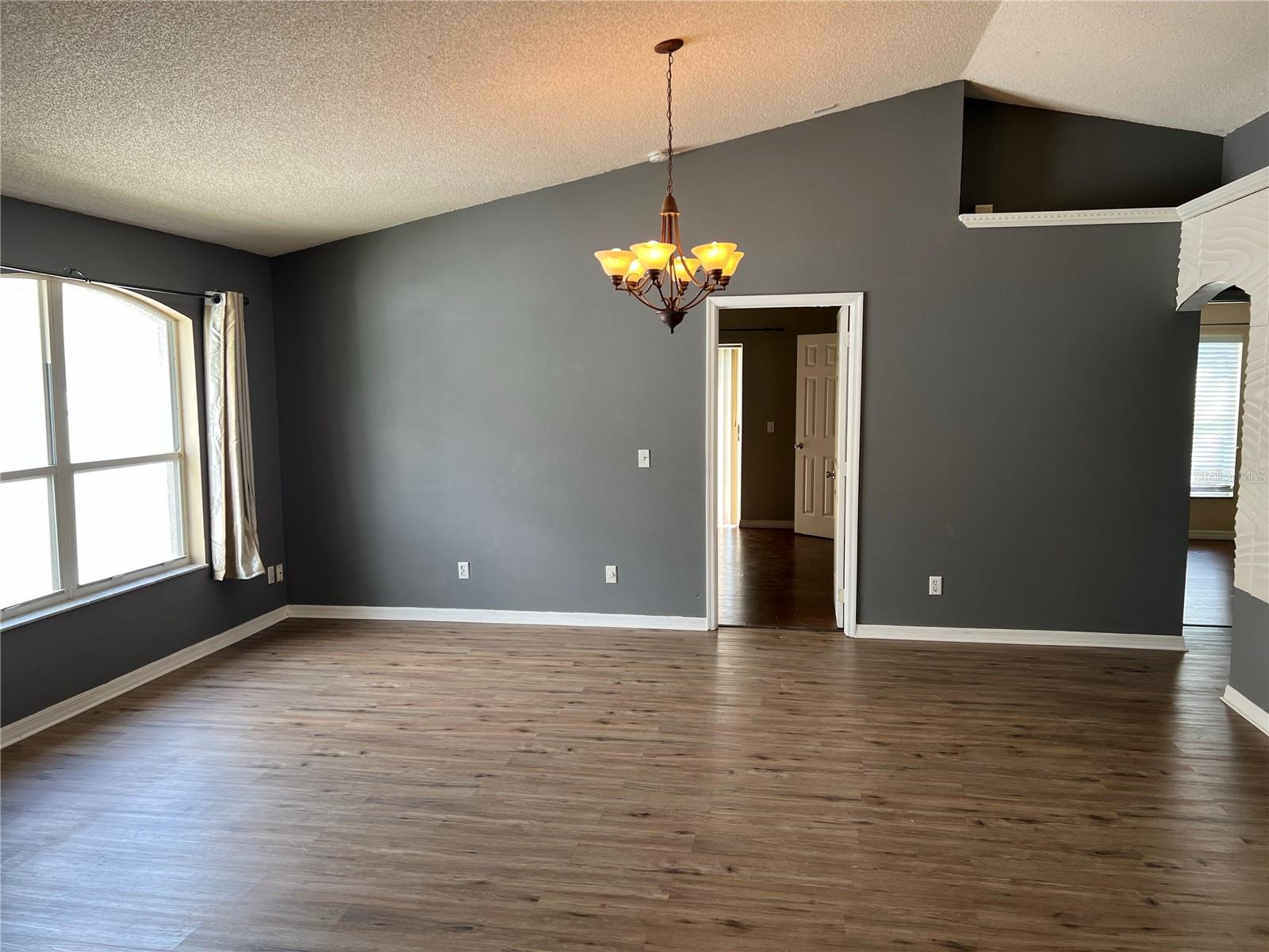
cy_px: 476
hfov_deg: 67.3
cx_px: 634
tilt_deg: -5.4
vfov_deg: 53.1
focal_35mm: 26
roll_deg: +0.0
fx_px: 953
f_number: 1.5
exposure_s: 1/120
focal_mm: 5.7
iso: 64
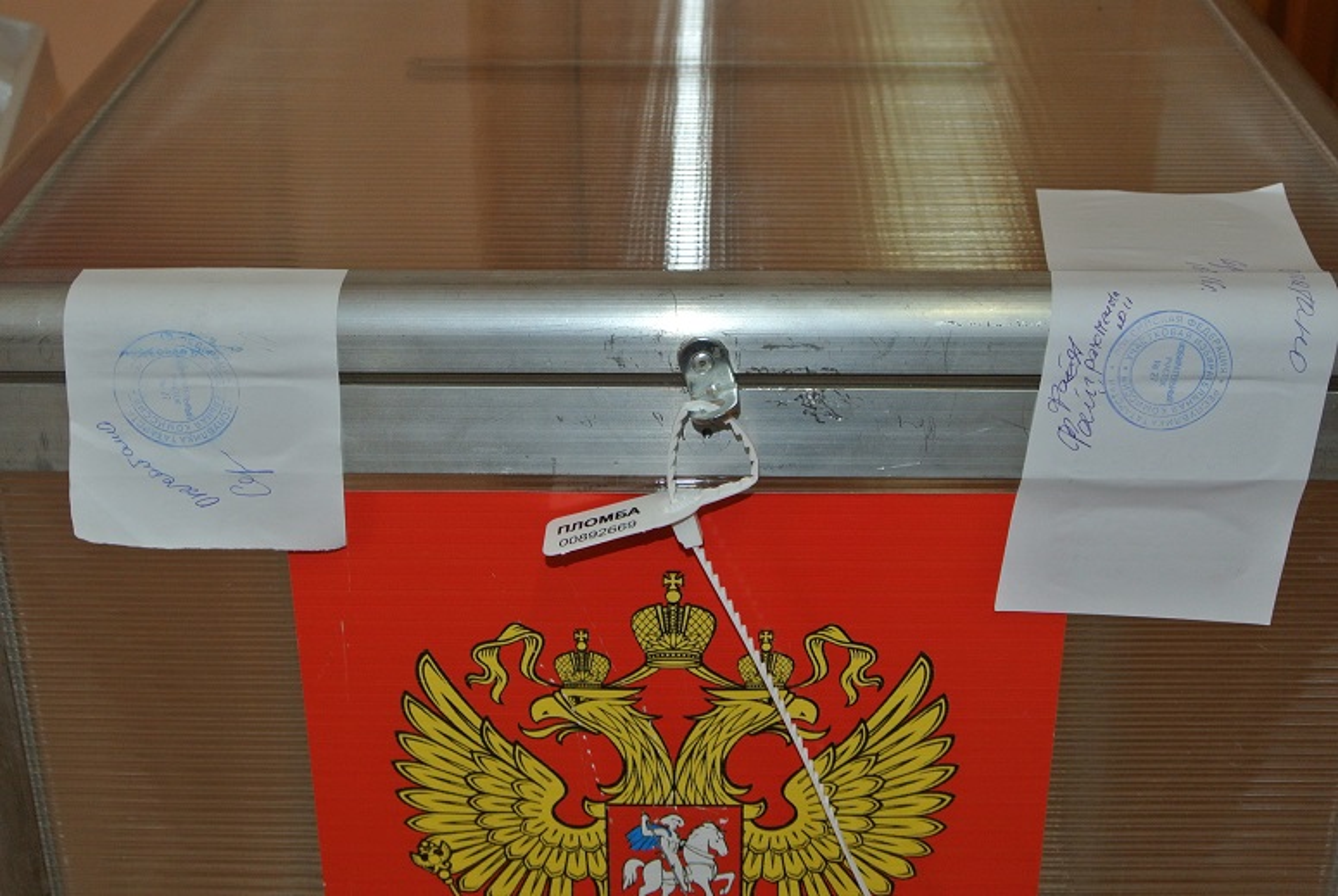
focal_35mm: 54
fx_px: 2010
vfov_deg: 25.1
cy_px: 448
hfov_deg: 36.8
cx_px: 669
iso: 450
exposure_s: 1/60
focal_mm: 20.3
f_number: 5
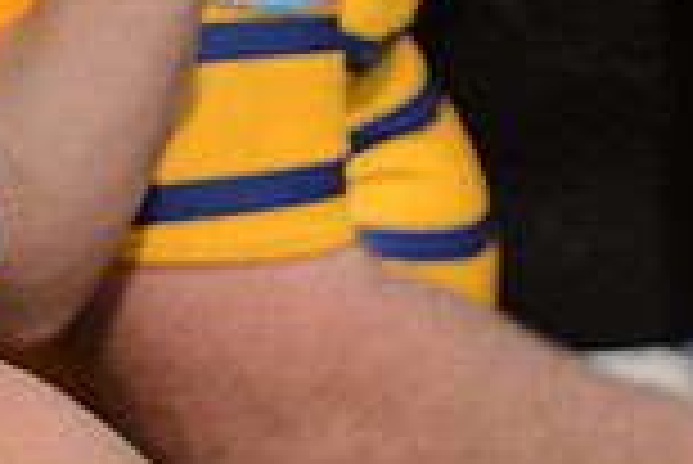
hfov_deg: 2.3
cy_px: -385
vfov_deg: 1.5
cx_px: -112
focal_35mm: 905
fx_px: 17437
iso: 320
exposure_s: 1/2000
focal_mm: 240
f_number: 4
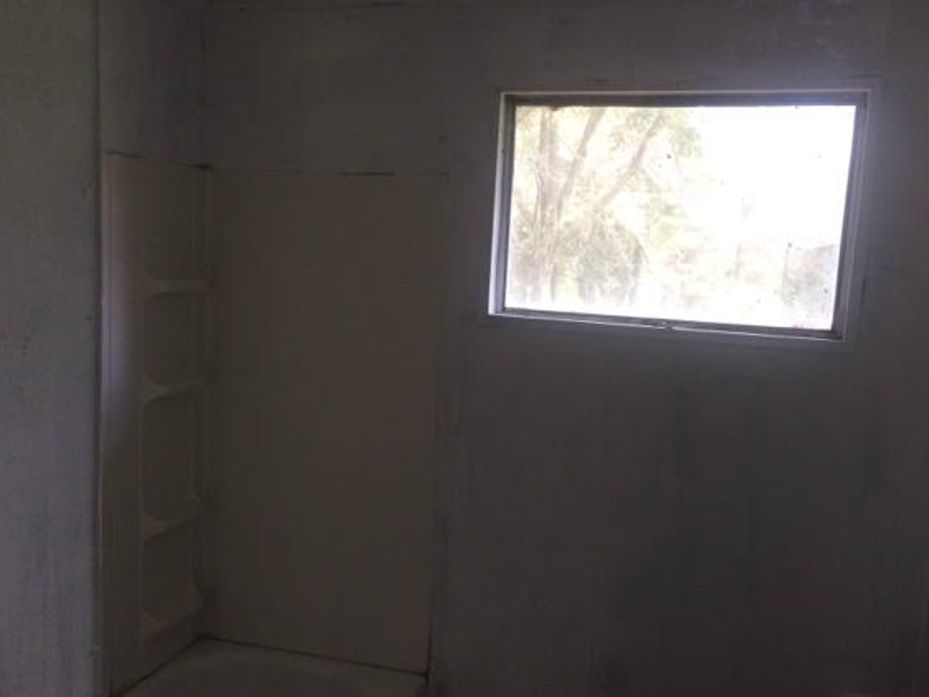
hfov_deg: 55.3
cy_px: 357
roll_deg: -1.0
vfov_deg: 43.0
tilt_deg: -6.7
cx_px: 478
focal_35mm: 33
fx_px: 886
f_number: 2.2
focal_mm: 4.15
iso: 40
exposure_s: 1/30
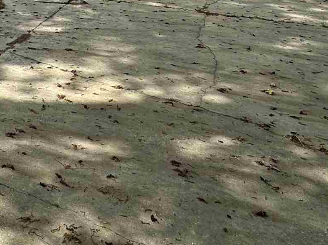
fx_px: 521
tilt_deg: +7.0
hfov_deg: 32.1
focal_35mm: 55
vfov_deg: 20.7
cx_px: -3
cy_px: -165
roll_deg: +1.3
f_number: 2.2
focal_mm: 2.22
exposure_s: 1/720
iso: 40
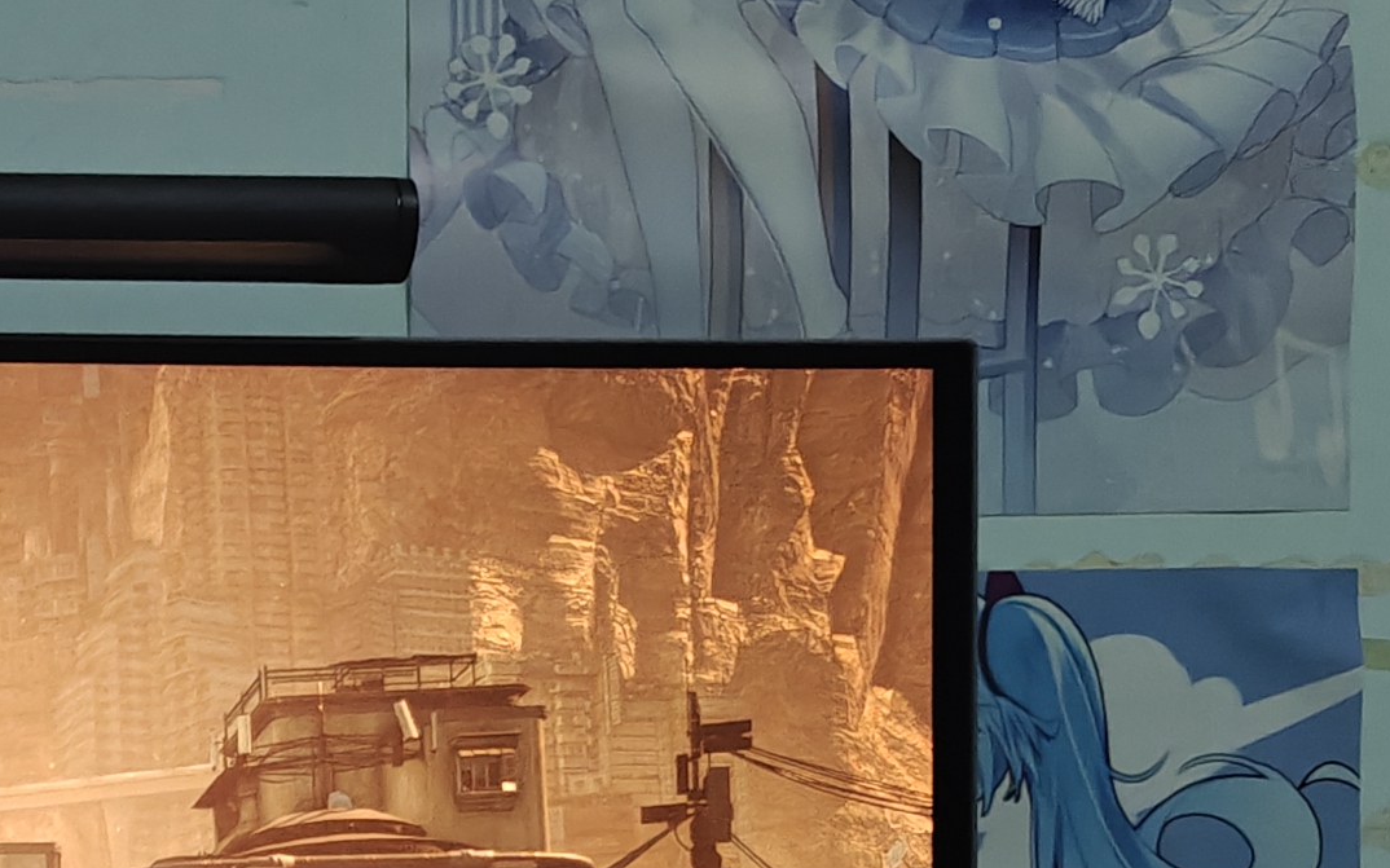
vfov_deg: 12.9
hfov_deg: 20.0
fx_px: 3523
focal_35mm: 93
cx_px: -542
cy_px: 1501
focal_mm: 6.06
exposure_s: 1/100
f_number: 1.6
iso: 640
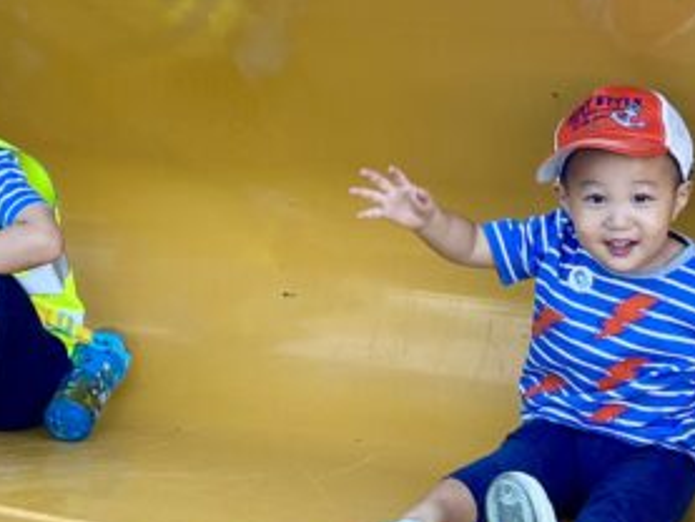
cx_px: 509
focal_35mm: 96
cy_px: -83
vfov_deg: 15.0
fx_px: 1928
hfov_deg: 20.3
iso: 50
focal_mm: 5.7
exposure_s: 1/367
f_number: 1.5
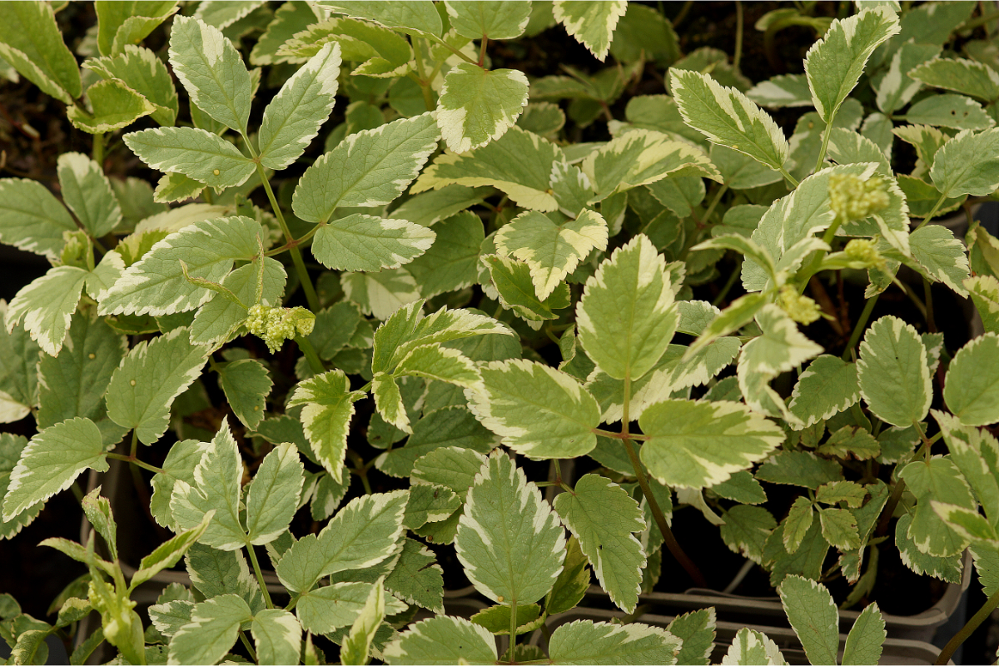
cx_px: 500
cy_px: 333
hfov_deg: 13.7
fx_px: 4162
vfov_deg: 9.1
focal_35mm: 150
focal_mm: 100
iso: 160
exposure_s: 1/160
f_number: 5.6
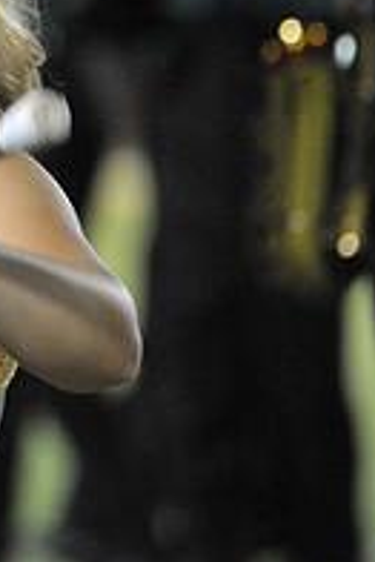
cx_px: -355
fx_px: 20759
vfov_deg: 1.5
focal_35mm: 1331
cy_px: 95
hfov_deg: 1.0
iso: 6400
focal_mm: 450
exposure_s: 1/160
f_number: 6.3
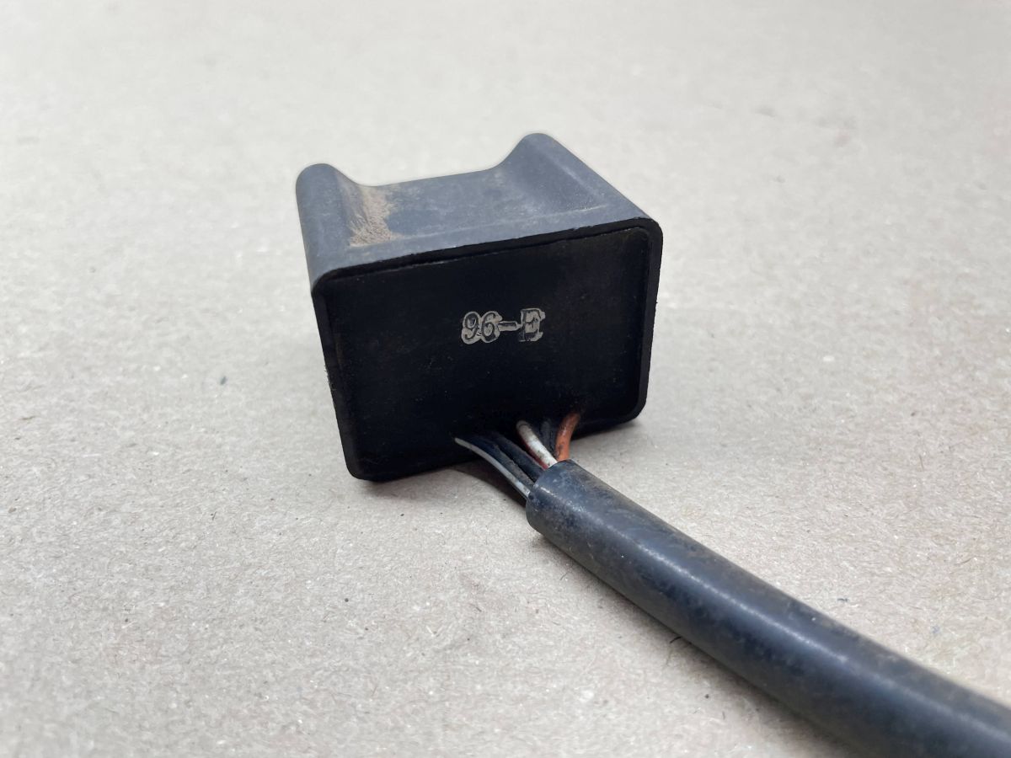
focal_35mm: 26
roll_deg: +0.8
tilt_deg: -38.2
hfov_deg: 67.3
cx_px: 506
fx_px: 759
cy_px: 379
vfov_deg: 53.1
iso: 100
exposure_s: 1/100
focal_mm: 4.2
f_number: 1.6
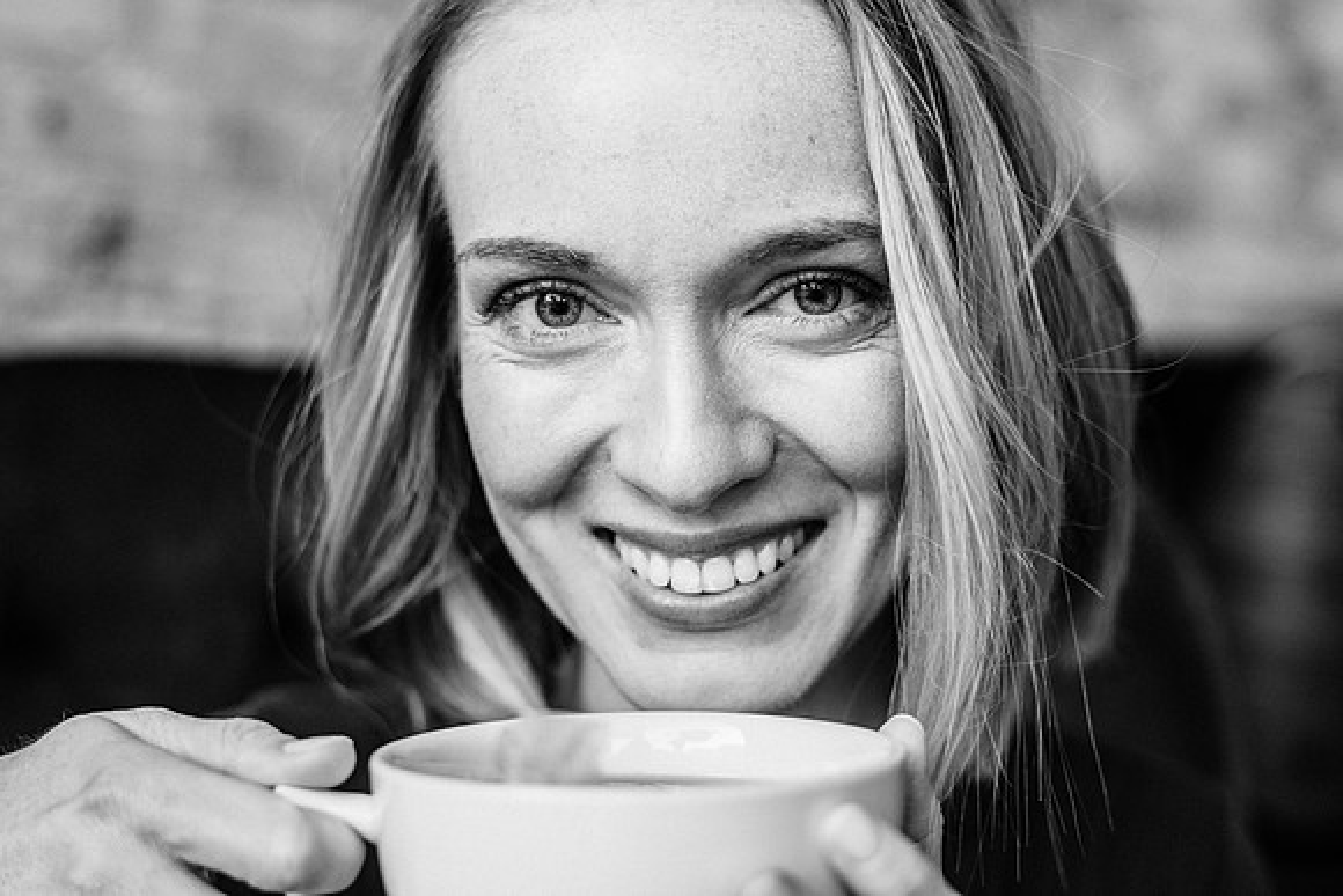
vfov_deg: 23.4
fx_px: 2164
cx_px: 672
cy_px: 448
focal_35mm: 58
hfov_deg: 34.5
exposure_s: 1/125
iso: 500
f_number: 3.2
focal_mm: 58
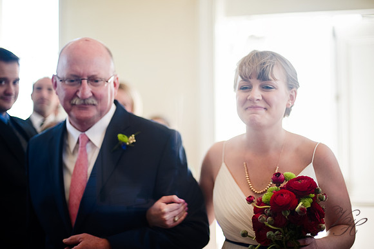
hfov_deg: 39.6
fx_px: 519
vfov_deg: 27.0
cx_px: 187
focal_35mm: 50
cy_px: 124
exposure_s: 1/200
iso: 200
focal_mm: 50
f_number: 1.4
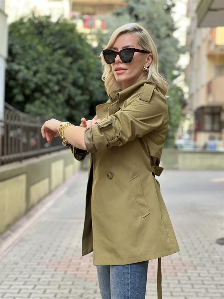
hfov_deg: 19.1
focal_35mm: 77
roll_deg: -1.8
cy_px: 150
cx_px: 112
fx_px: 664
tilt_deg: -0.1
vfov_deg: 25.3
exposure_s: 1/121
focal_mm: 9
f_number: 2.8
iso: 80
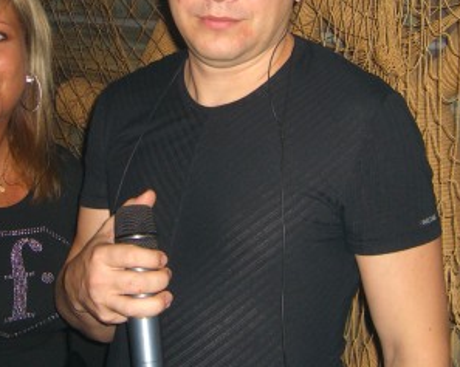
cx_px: 175
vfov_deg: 20.3
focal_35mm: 75
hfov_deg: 25.3
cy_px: 99
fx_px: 1020
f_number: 2.8
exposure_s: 1/60
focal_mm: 7.9
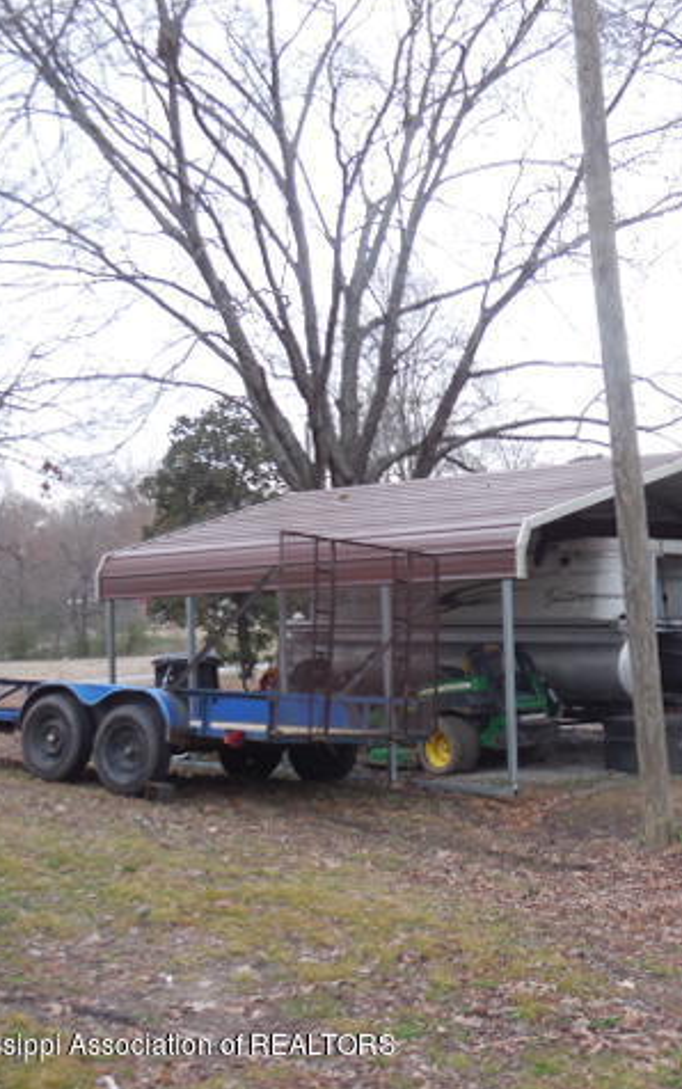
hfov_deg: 22.6
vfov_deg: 35.7
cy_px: 542
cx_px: 499
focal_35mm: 57
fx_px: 1693
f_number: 3.6
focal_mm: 7.1
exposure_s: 1/30
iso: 125
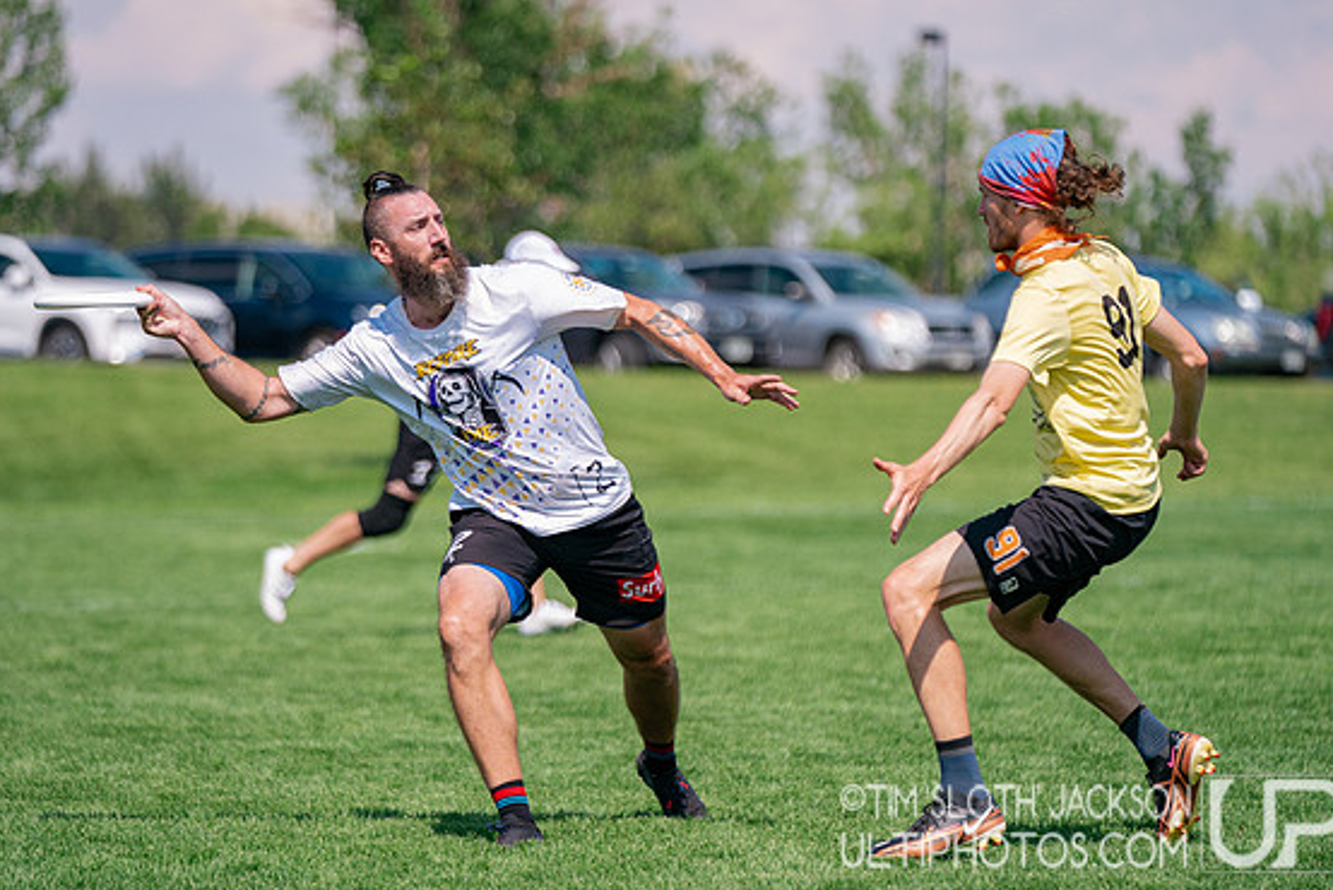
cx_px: 636
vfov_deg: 6.4
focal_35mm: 215
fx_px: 7965
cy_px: 499
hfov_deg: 9.6
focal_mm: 168
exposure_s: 1/12800
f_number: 2.8
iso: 640
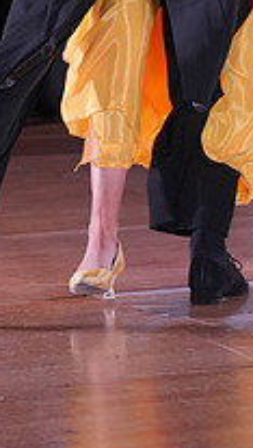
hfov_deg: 2.8
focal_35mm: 440
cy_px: -139
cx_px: 150
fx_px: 5228
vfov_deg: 4.9
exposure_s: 1/400
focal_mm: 150
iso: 1600
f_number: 4
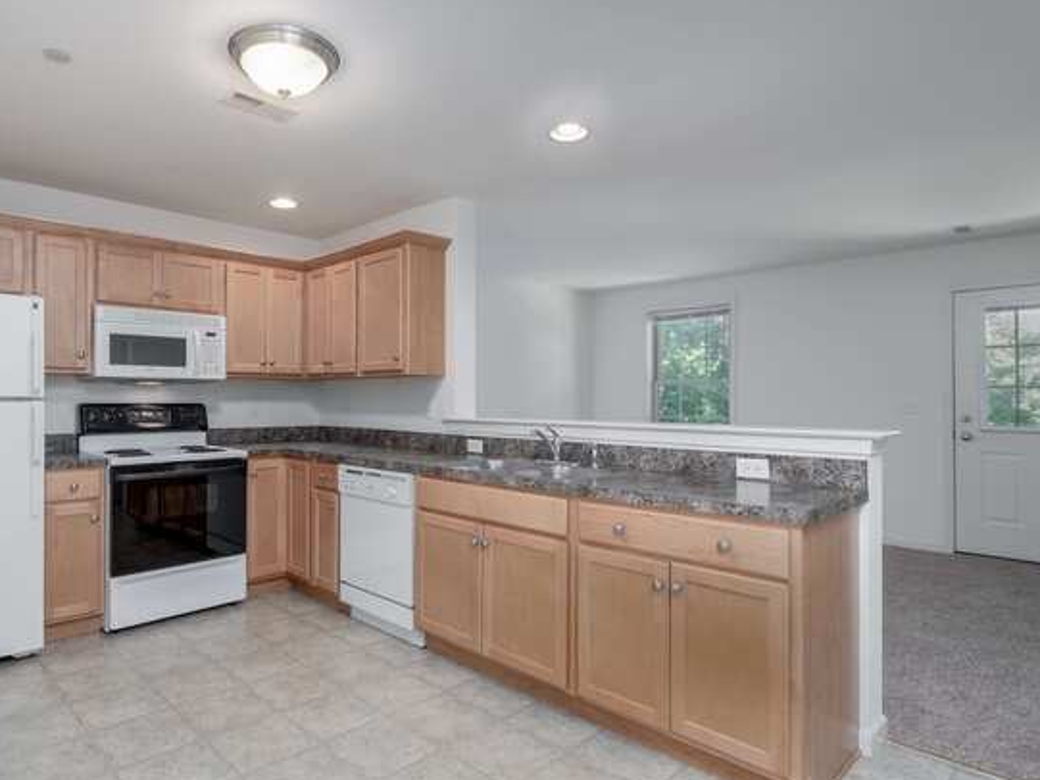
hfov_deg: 80.9
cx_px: 425
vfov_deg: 66.0
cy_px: 380
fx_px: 601
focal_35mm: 20
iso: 400
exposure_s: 1/50
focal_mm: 10
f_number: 7.1
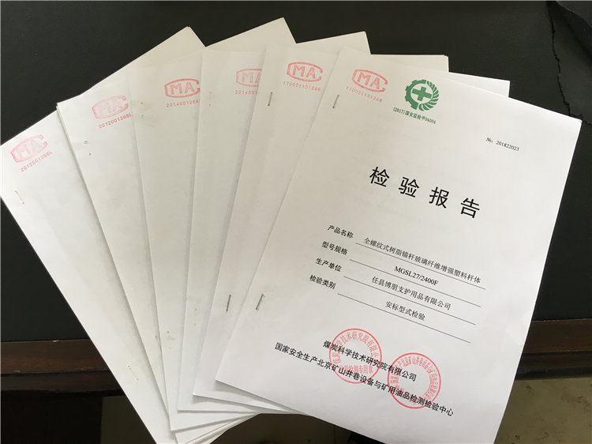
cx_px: 296
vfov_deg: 48.2
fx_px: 496
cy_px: 222
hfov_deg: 61.7
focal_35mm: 29
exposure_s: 1/33
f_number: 2.2
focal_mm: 4.15
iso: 64
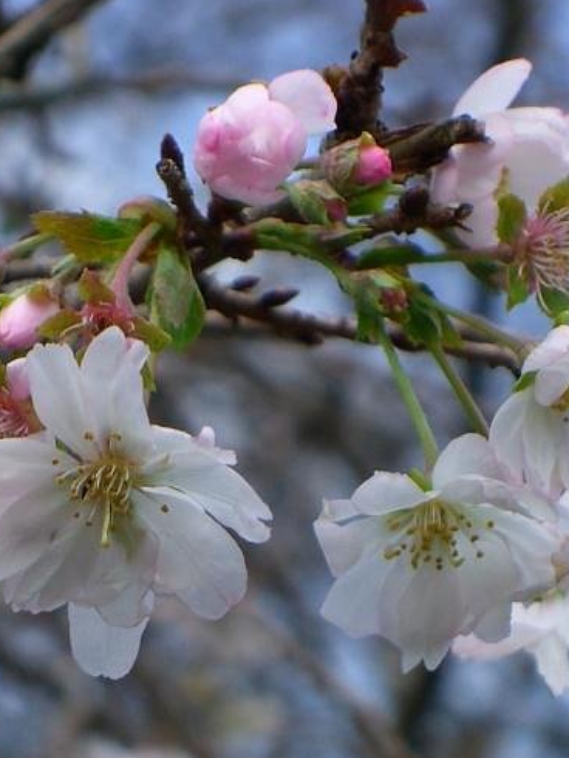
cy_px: 466
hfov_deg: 6.2
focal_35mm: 238
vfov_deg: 8.3
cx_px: 201
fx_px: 5212
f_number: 5.1
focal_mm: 23.7
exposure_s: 1/250
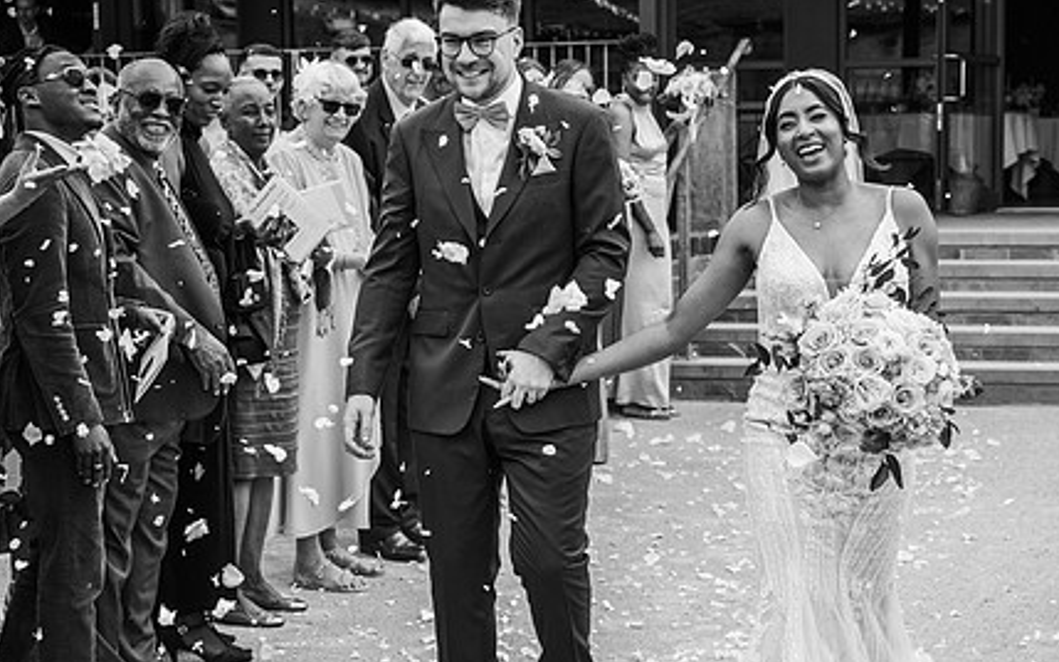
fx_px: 2107
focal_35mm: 73
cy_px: 445
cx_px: 667
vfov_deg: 17.8
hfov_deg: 28.1
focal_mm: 53
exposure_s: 1/1000
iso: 280
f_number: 5
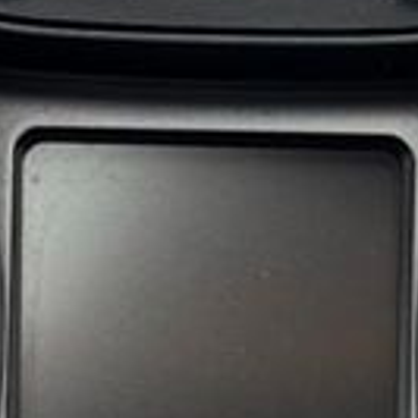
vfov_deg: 5.4
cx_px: 245
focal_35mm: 326
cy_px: 456
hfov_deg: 5.4
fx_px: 4454
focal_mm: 6.76
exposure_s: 1/340
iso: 64
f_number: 1.78
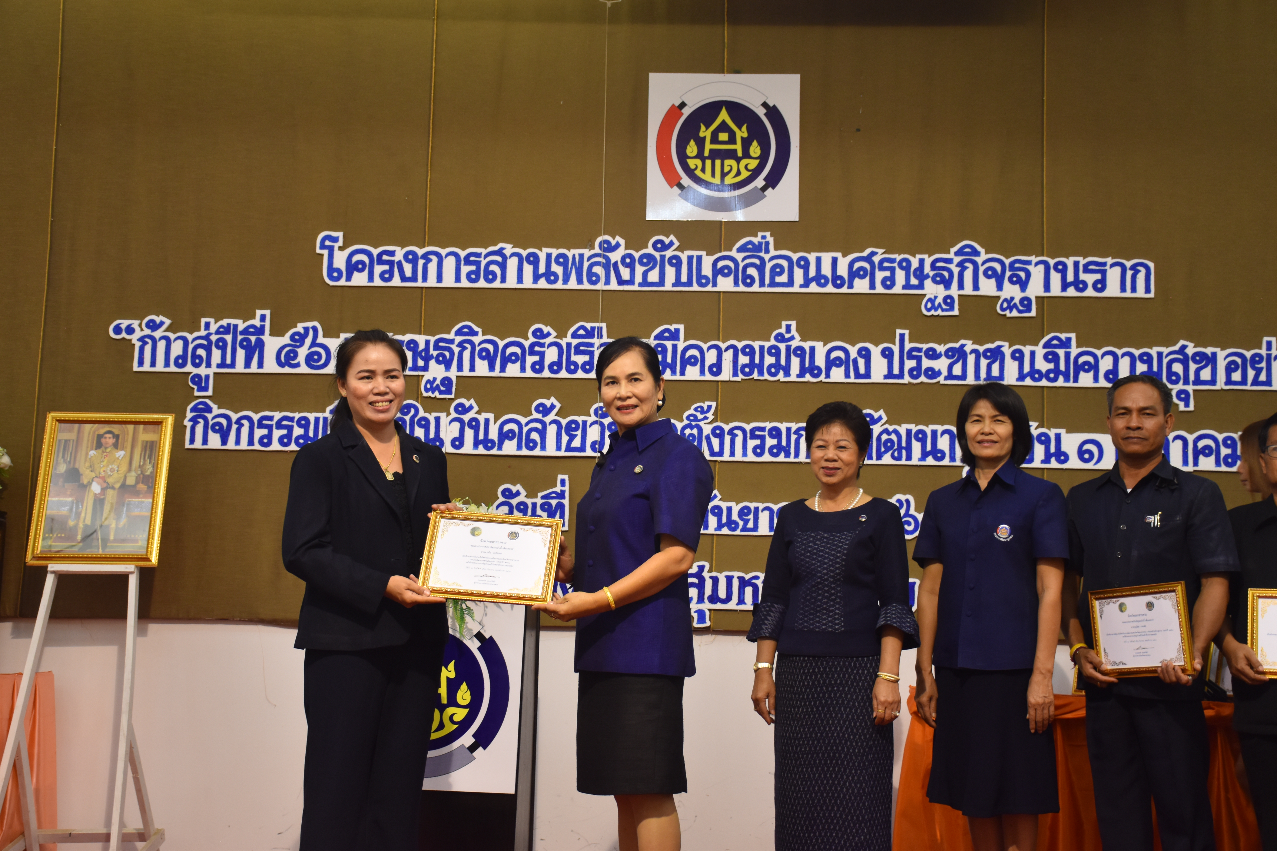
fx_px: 1703
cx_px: 638
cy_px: 426
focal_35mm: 48
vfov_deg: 28.1
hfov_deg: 41.1
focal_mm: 32
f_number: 4
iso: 720
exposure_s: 1/60
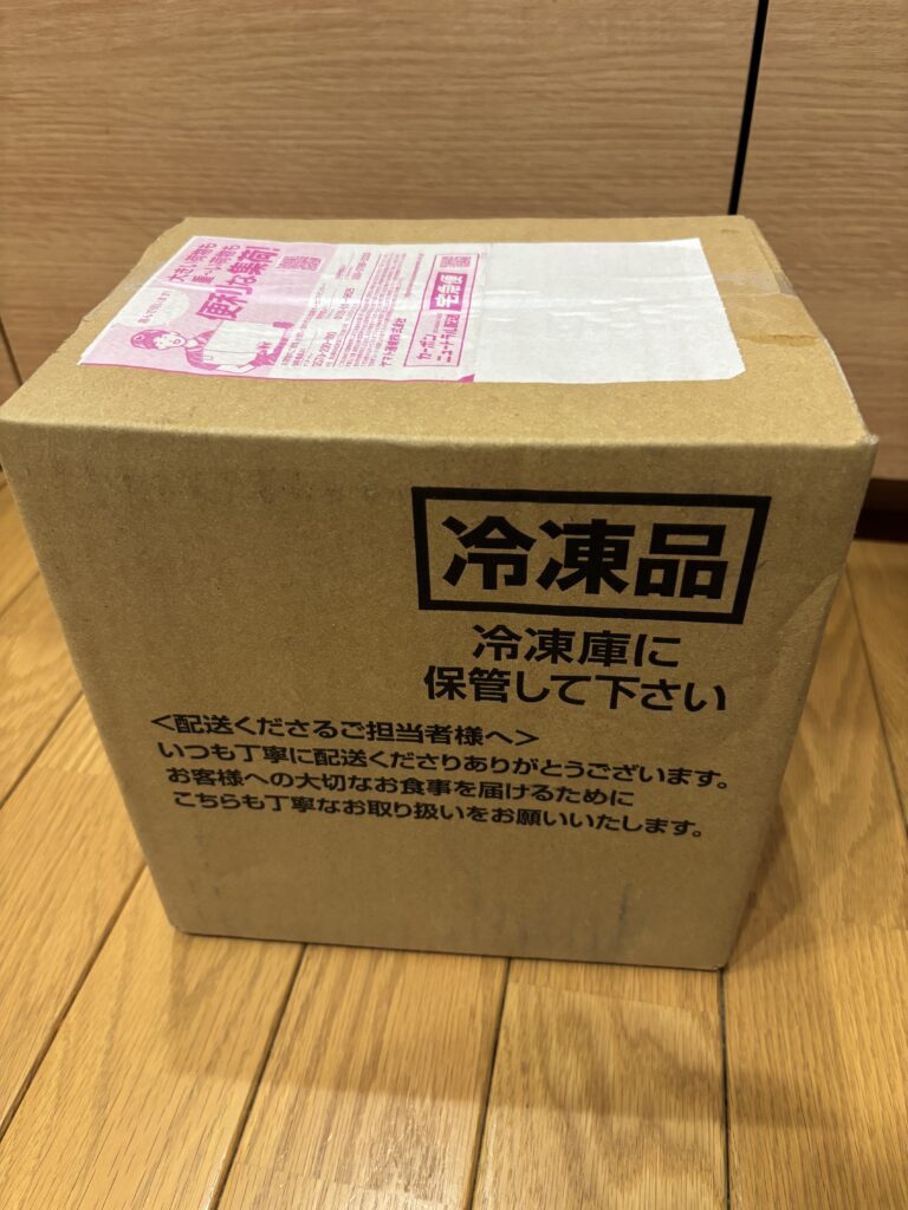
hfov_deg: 53.1
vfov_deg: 67.3
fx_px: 909
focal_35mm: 26
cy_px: 605
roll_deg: +1.8
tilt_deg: -38.9
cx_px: 454
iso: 250
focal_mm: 5.96
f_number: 1.6
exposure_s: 1/60
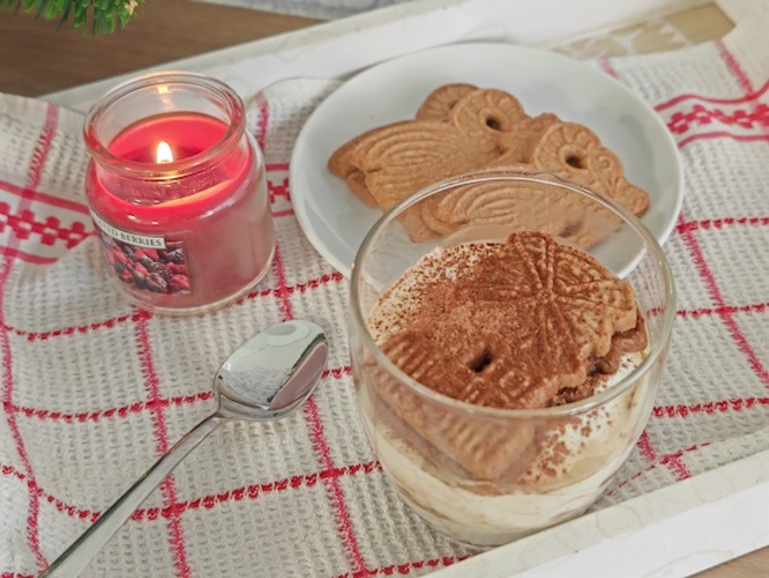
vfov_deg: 27.1
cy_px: 289
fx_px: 1200
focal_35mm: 54
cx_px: 384
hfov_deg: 35.5
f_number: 0.95
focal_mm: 7.62
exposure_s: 1/50
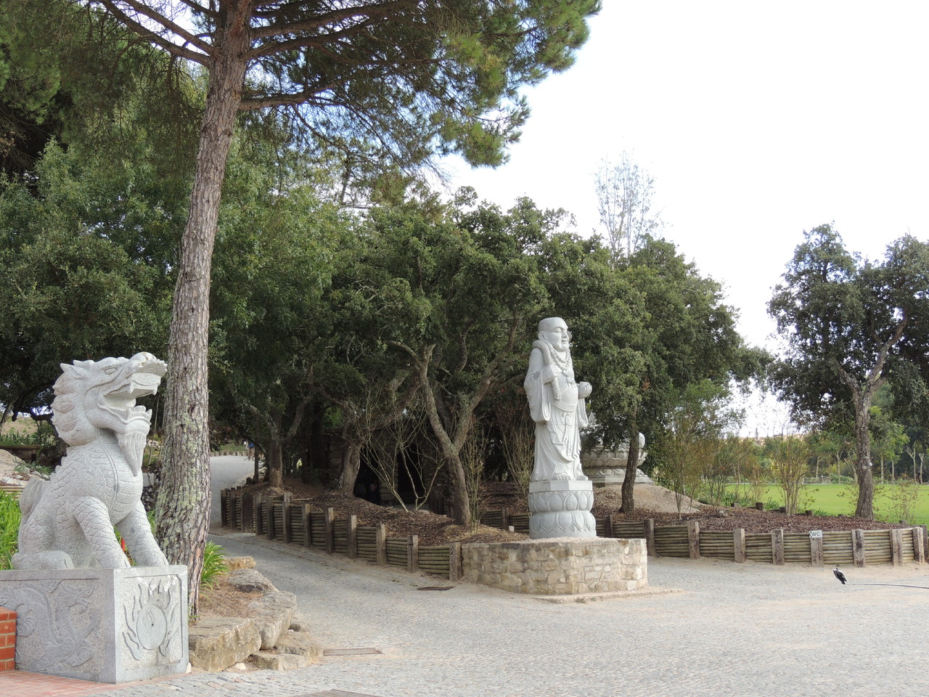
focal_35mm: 50
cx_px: 464
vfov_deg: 29.1
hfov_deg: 38.2
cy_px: 348
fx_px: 1342
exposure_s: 1/200
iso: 100
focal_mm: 8.9
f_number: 3.6
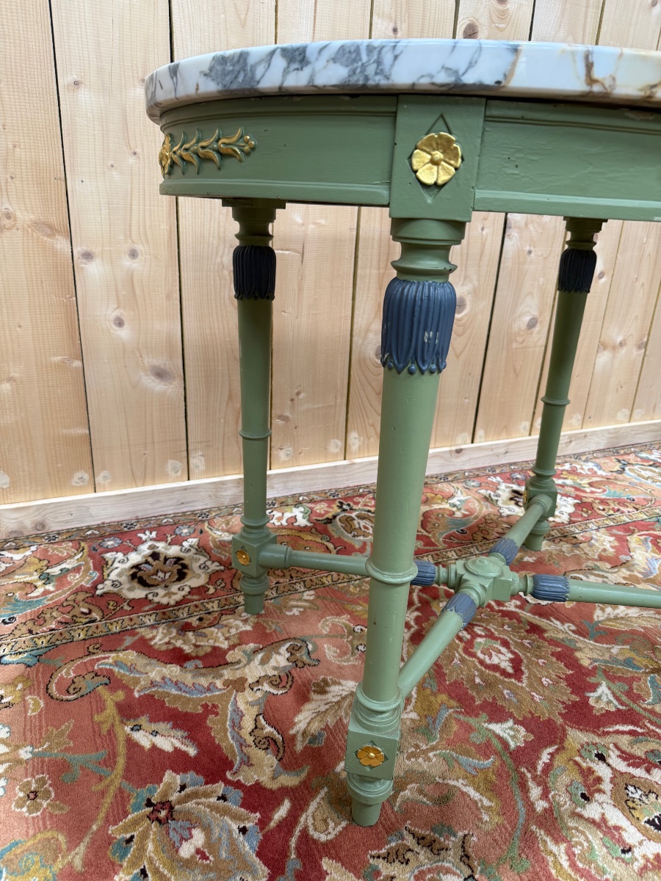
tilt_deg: -20.9
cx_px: 330
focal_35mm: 24
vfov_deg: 71.6
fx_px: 611
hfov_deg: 56.8
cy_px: 440
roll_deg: -3.3
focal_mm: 6.76
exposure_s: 1/50
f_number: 1.78
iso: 125
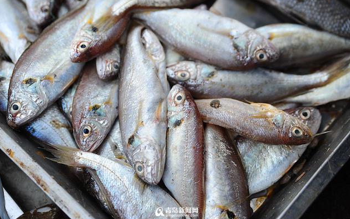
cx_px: 177
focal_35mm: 57
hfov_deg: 35.7
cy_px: 105
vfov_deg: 22.7
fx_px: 544
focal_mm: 55
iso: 400
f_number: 2.8
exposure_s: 1/1600
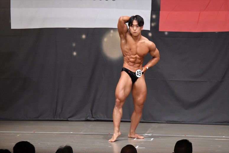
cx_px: 114
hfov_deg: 9.5
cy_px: 76
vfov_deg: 6.3
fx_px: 1380
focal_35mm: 217
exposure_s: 1/400
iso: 6400
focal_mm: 145
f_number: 5.6
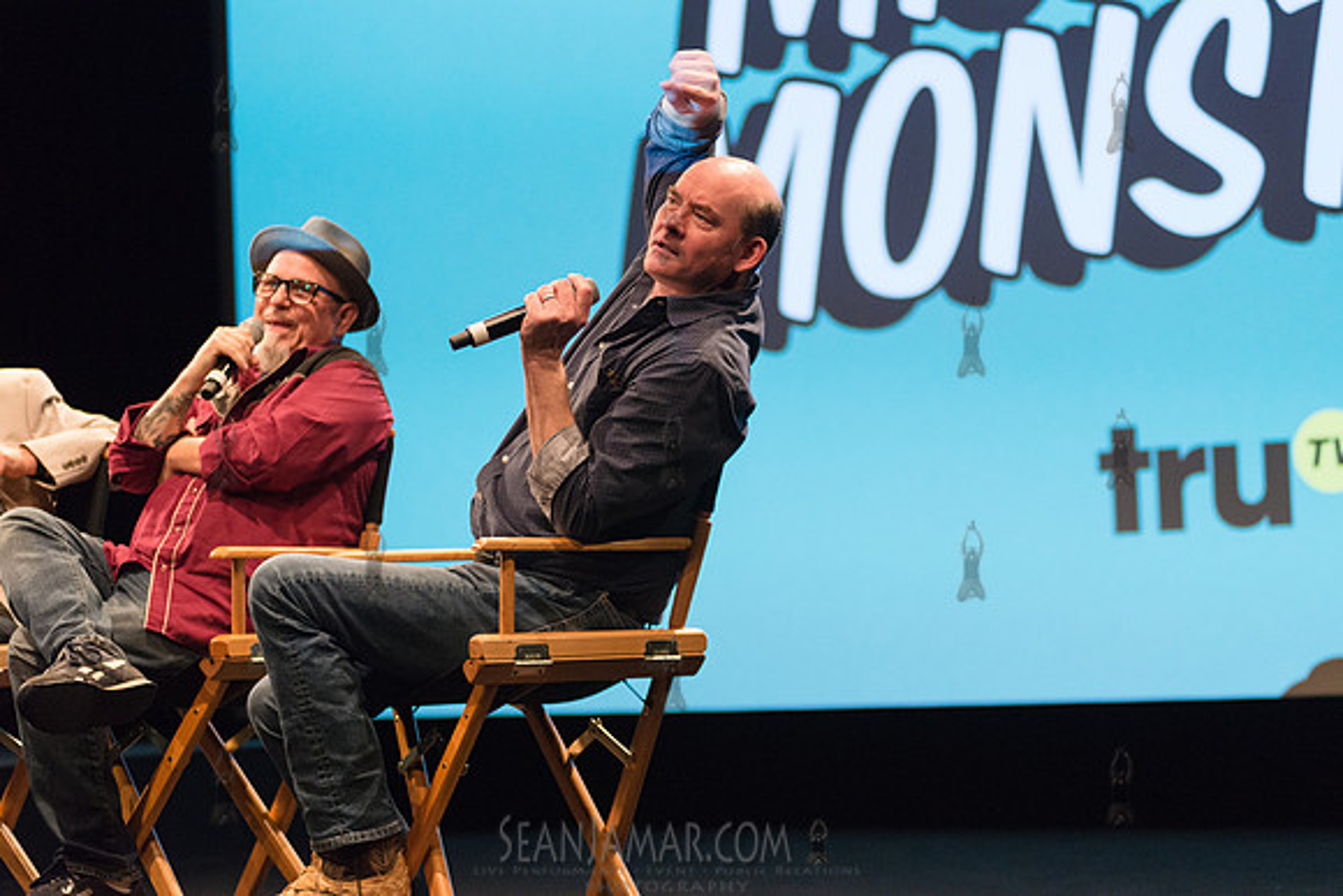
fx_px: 3433
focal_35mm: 92
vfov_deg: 14.9
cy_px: 448
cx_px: 672
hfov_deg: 22.1
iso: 4000
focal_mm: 92
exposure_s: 1/200
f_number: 3.2
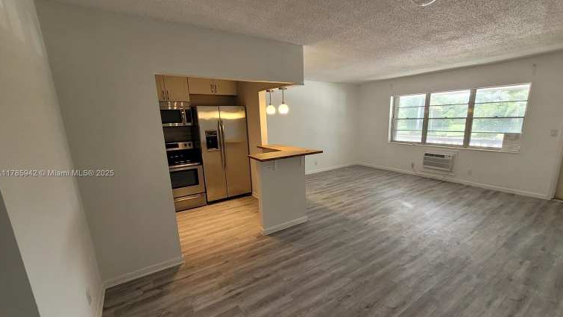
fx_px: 224
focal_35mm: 15
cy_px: 174
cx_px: 293
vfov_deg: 70.4
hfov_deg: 102.9
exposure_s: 1/59
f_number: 2.2
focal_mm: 1.74
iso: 100
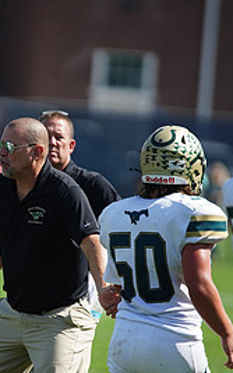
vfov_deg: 3.2
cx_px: 15
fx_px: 6753
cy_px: 256
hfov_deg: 2.0
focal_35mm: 665
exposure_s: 1/4000
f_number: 2.8
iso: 400
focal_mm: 300
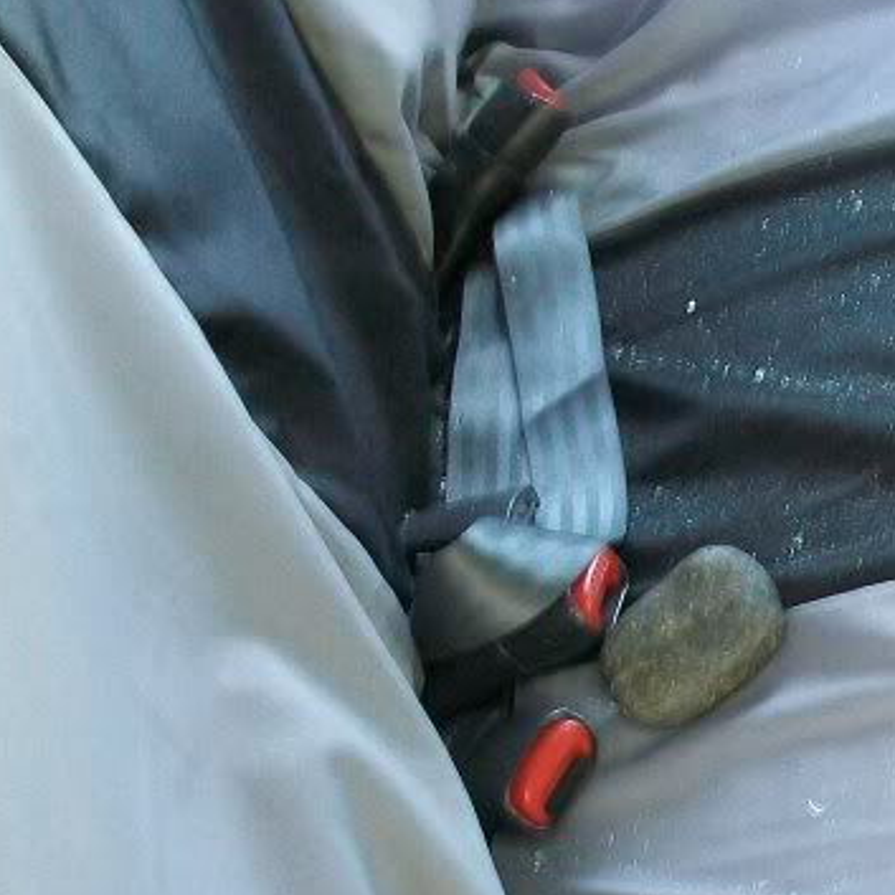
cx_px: 781
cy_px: 636
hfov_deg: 20.8
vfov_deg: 21.0
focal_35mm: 82
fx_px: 2399
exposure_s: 1/15
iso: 160
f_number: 2.8
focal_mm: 5.7
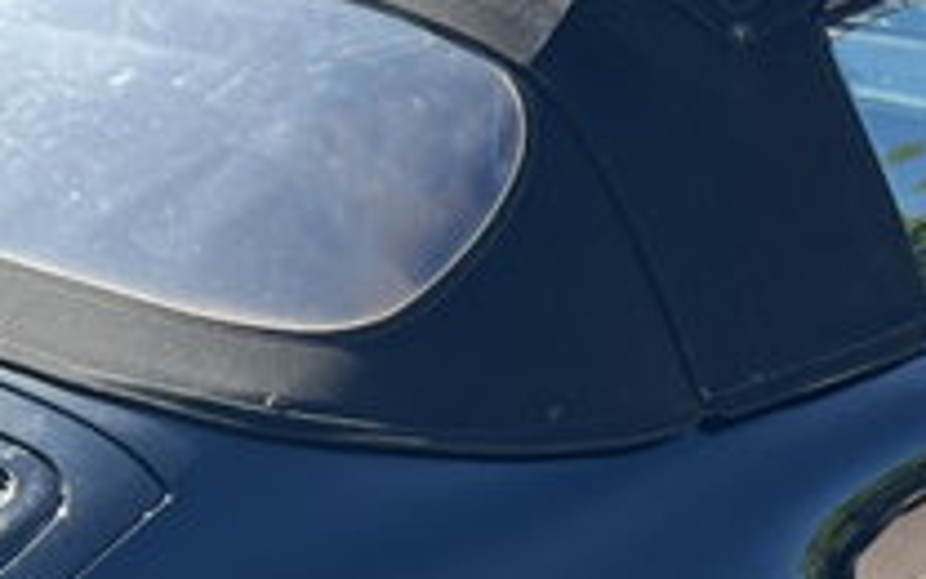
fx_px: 2574
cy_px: 601
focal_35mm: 102
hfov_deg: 20.3
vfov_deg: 12.6
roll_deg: -2.9
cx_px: 307
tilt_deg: -21.1
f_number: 1.5
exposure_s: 1/1159
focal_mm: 5.7
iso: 50
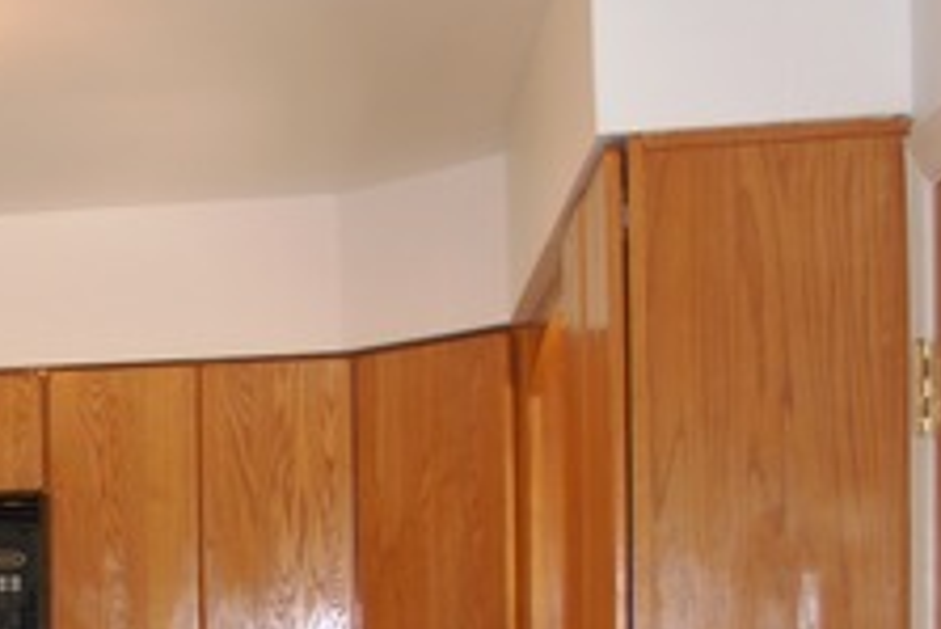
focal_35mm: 86
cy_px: 726
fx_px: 2249
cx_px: -367
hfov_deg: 20.9
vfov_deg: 15.4
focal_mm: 20
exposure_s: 1/60
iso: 200
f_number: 3.5
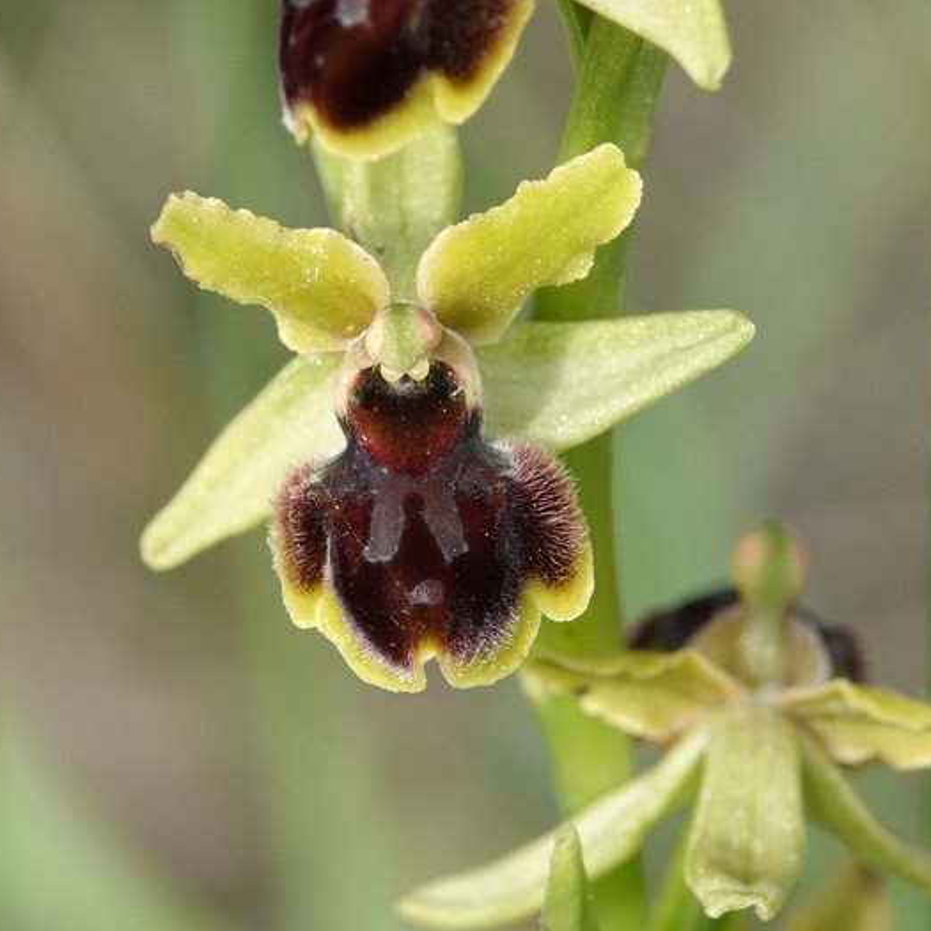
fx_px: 16066
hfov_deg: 3.3
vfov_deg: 3.3
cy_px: 466
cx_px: 505
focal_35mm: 528
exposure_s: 1/200
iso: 400
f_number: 9
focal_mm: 151.11
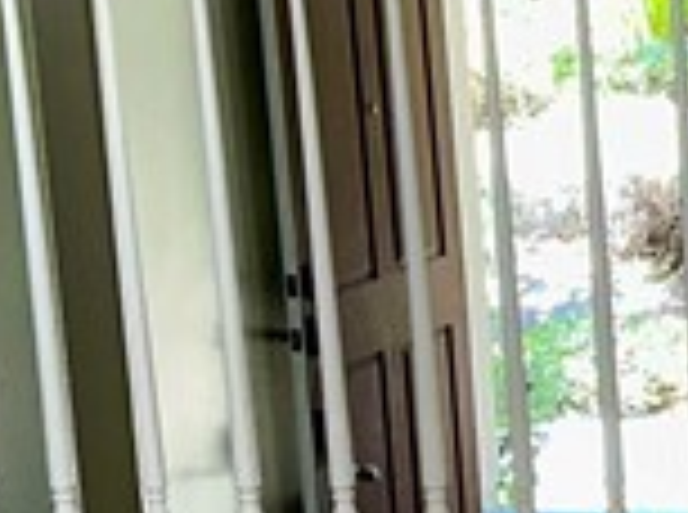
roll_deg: +0.1
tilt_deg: -14.1
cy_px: 572
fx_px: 3192
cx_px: 1345
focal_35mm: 161
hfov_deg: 11.2
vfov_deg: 9.1
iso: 64
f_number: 1.78
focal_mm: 6.86
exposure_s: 1/120
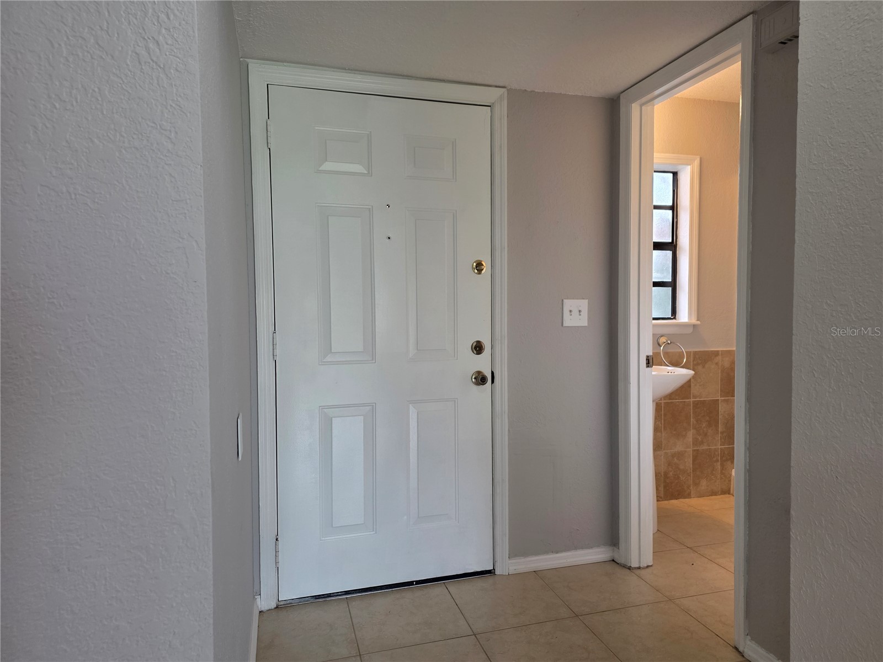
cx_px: 442
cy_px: 331
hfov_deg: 73.9
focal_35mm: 23
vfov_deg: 58.9
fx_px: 587
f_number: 1.7
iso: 320
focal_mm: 6.3
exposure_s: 1/120
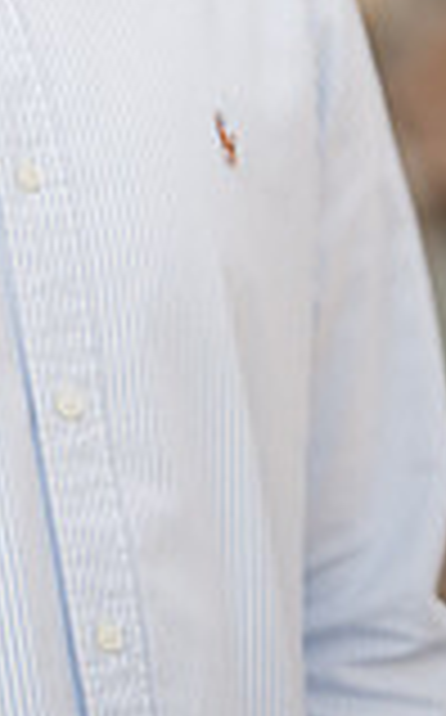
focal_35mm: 433
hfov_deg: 3.0
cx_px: -158
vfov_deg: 4.8
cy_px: -198
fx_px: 8444
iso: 400
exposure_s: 1/800
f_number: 2.8
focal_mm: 150
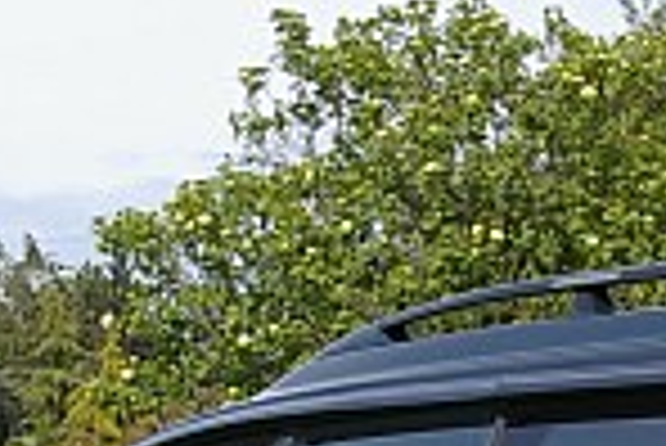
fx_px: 4939
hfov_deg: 7.7
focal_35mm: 267
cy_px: 694
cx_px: 670
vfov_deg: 5.1
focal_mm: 33
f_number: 8
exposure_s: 1/350
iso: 200
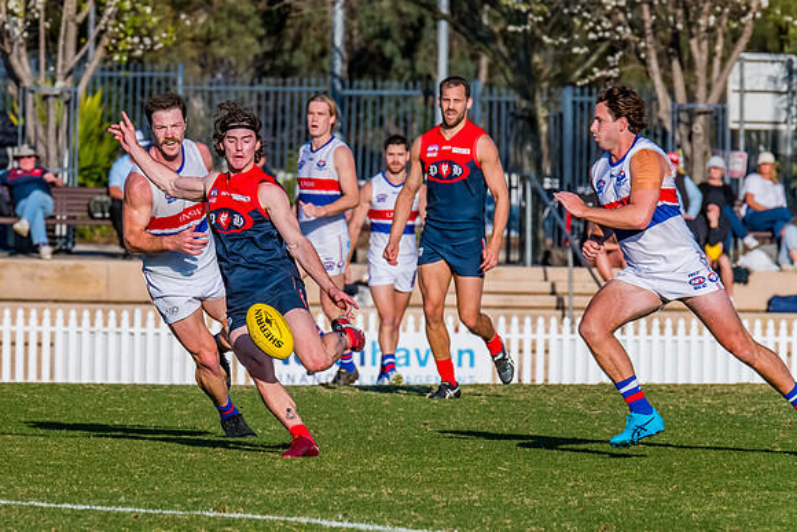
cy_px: 260
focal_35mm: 672
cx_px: 167
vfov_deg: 2.0
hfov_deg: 3.1
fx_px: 14877
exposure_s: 1/1600
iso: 800
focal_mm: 420
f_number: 13
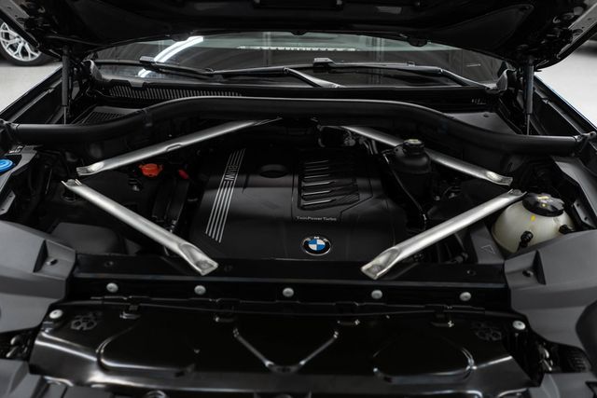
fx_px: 464
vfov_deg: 46.4
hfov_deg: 65.5
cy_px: 199
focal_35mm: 28
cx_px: 298
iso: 320
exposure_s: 1/40
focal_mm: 28
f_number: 3.2
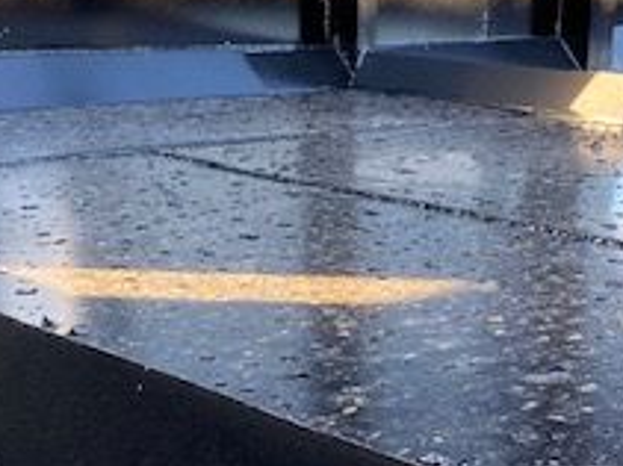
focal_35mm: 79
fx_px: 1421
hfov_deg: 24.6
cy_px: 286
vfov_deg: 18.6
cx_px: 405
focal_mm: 4.25
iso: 125
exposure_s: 1/106
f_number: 1.8
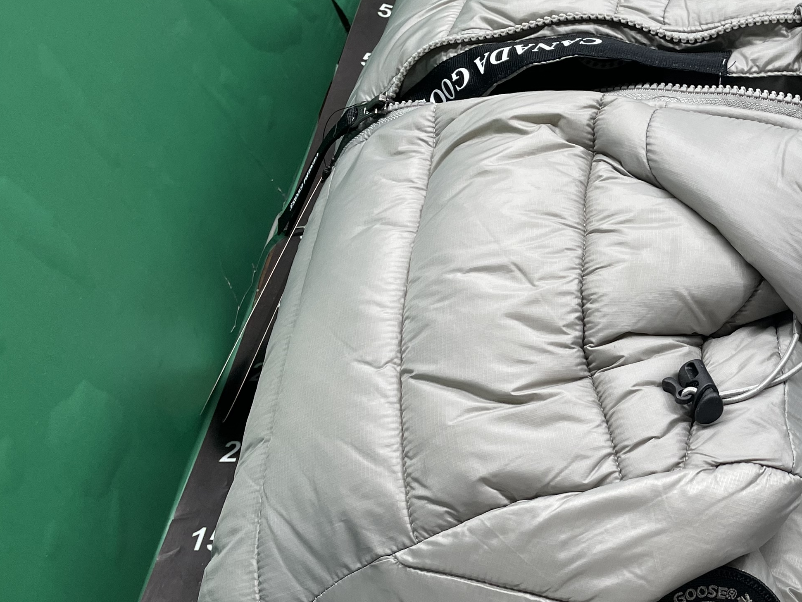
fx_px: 1251
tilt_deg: -51.3
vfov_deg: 27.0
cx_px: 822
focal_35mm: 54
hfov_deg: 32.4
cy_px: 331
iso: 50
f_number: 1.6
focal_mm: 4.2
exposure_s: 1/100
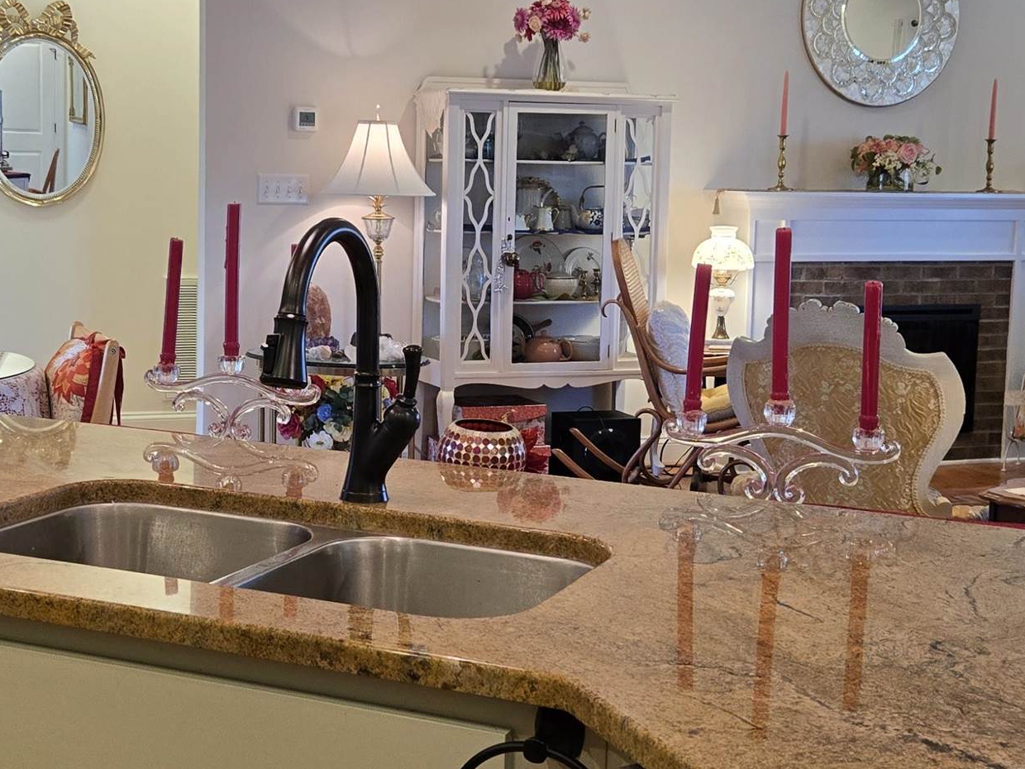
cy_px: 346
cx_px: 400
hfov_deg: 33.7
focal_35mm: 57
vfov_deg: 25.6
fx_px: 1688
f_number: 1.8
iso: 125
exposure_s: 1/120
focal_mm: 5.4
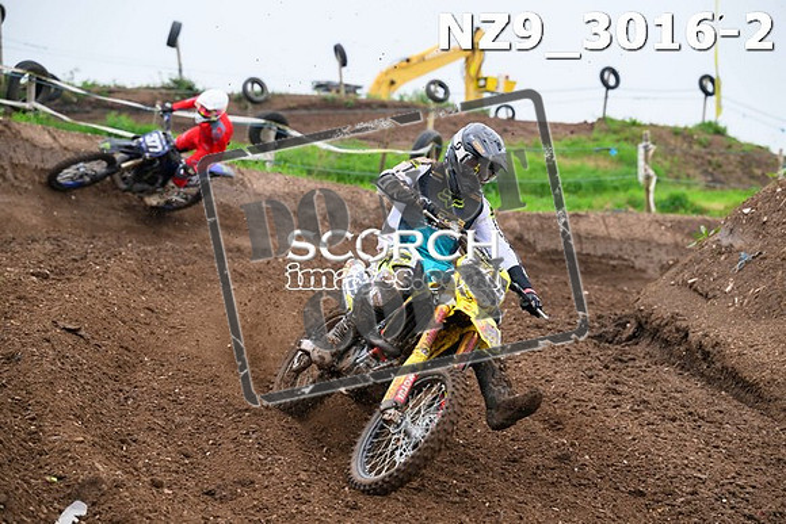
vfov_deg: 13.2
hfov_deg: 19.6
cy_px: 262
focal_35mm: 104
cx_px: 393
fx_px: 2271
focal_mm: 104
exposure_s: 1/1000
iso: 280
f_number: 4
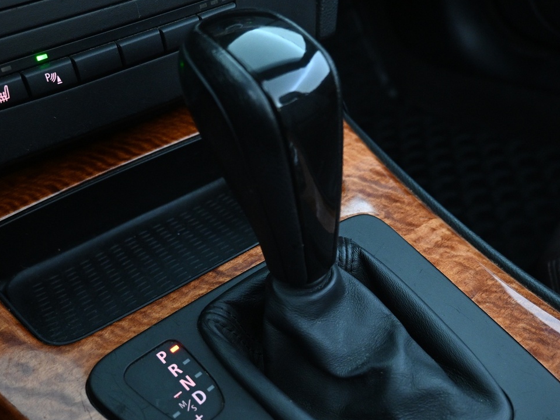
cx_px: 285
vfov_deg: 36.7
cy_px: 246
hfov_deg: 47.9
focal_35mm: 39
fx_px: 631
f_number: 3.5
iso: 1600
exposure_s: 1/20
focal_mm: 16
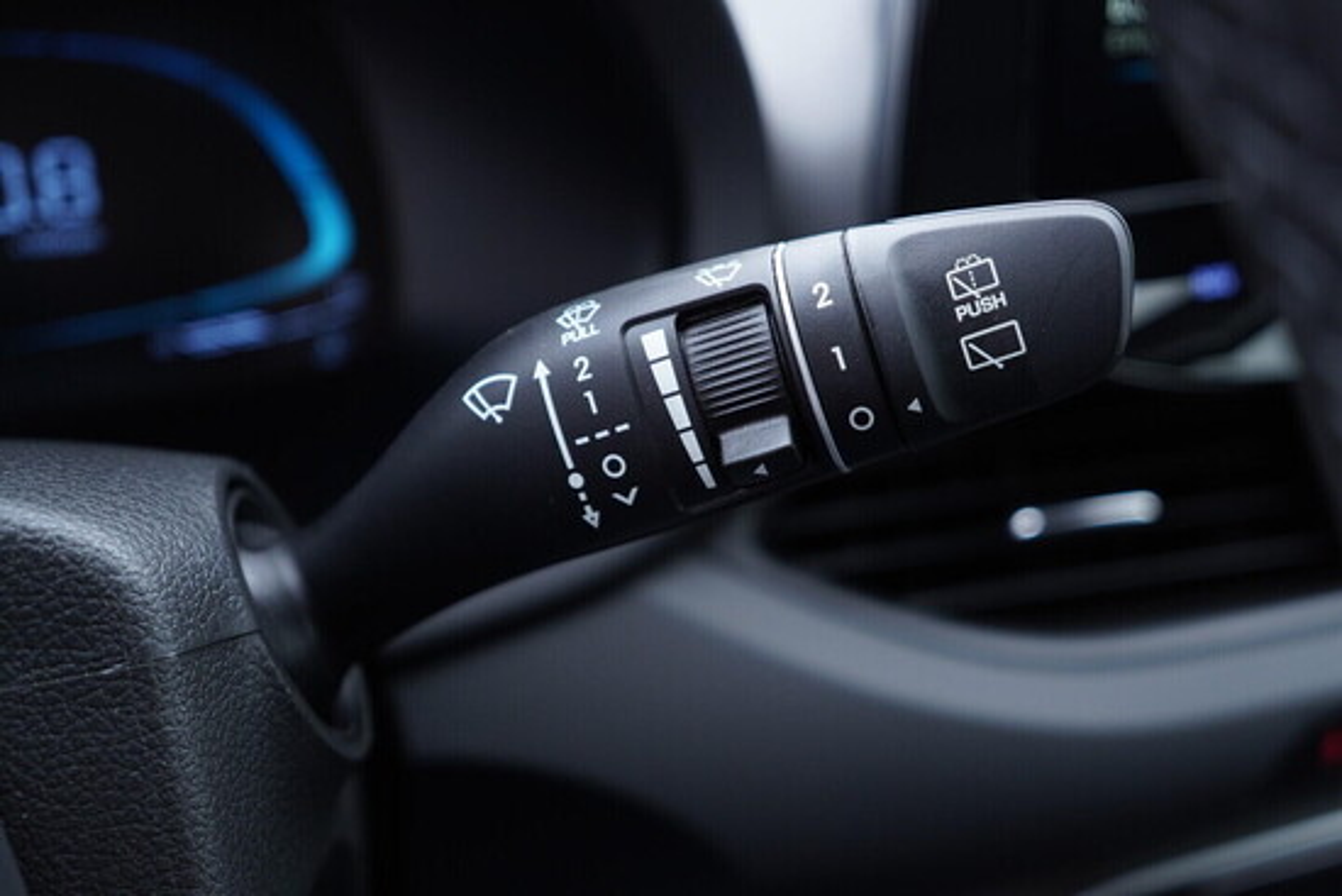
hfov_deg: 53.1
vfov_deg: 36.9
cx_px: 671
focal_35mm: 36
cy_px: 448
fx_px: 1342
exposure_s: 1/40
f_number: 2.8
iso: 400
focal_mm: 24
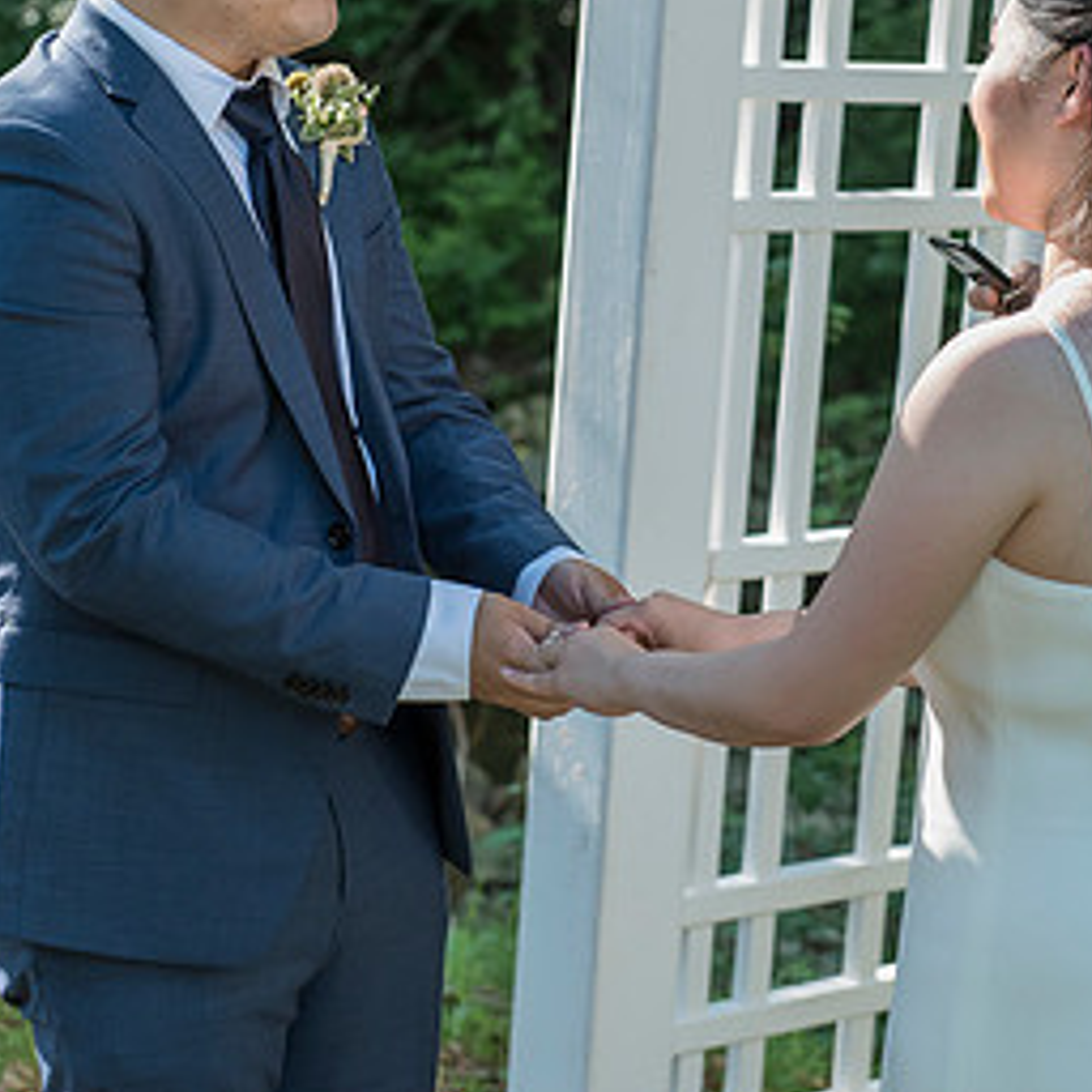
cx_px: 678
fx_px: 4818
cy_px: 343
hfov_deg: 12.9
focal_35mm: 135
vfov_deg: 12.9
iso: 1000
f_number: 4
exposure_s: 1/640
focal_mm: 70
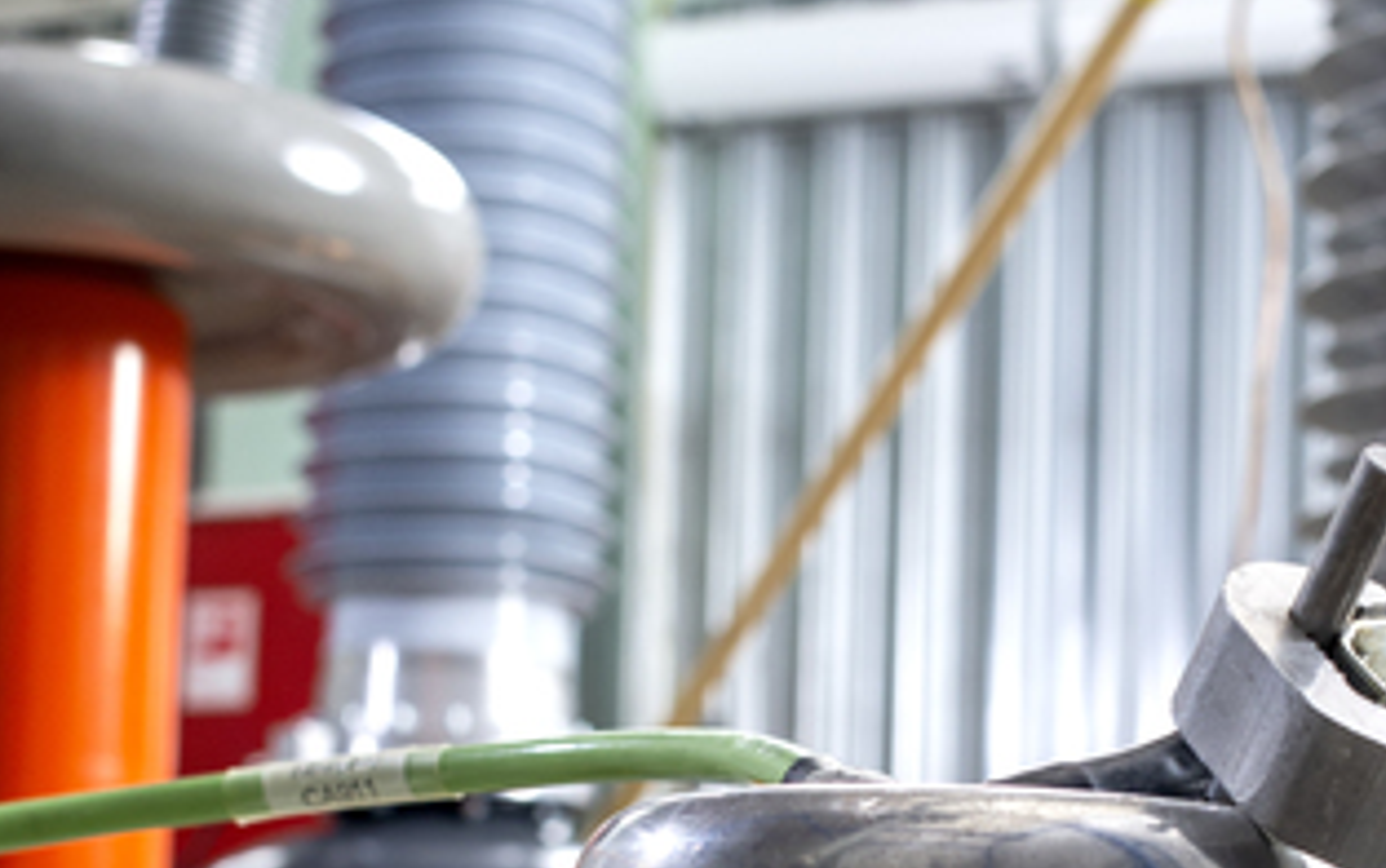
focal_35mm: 82
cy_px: 824
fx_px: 3099
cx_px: 892
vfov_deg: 15.7
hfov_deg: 25.1
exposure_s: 1/100
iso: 500
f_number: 5.6
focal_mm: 35
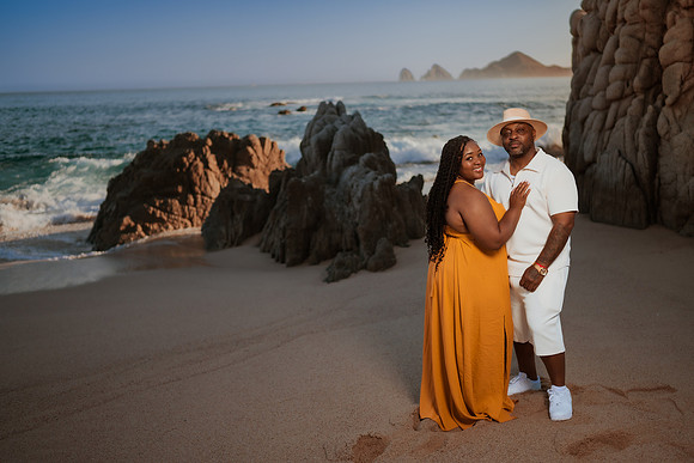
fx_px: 675
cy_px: 232
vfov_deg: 37.9
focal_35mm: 35
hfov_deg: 54.4
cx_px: 347
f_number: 1.8
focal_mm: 35
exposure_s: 1/2500
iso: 100
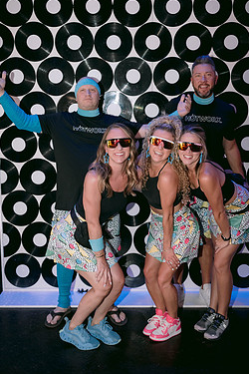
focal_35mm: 42
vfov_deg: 46.3
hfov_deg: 31.9
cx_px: 133
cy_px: 163
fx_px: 436
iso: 1600
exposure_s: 1/160
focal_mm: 35
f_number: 2.8
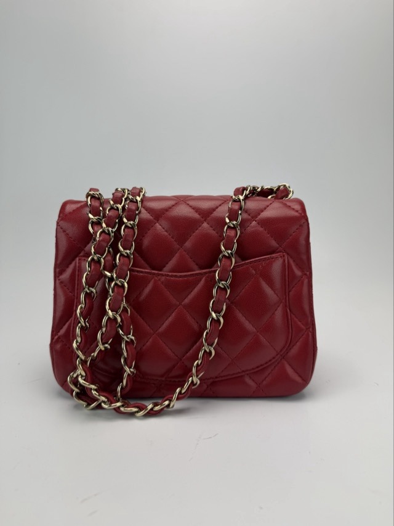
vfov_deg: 71.6
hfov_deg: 56.8
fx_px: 364
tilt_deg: -9.8
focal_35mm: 24
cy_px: 263
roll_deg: -0.3
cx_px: 197
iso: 80
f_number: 1.78
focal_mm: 6.76
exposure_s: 1/920
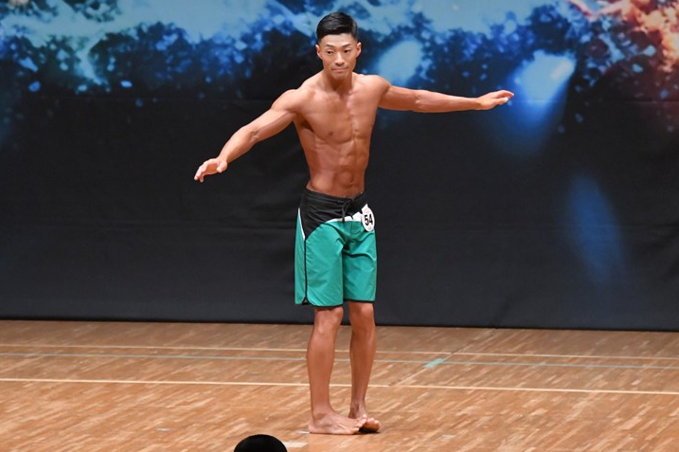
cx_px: 341
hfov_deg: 6.7
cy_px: 224
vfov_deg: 4.5
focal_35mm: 308
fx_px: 5805
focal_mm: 190
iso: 8000
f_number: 5.6
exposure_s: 1/400
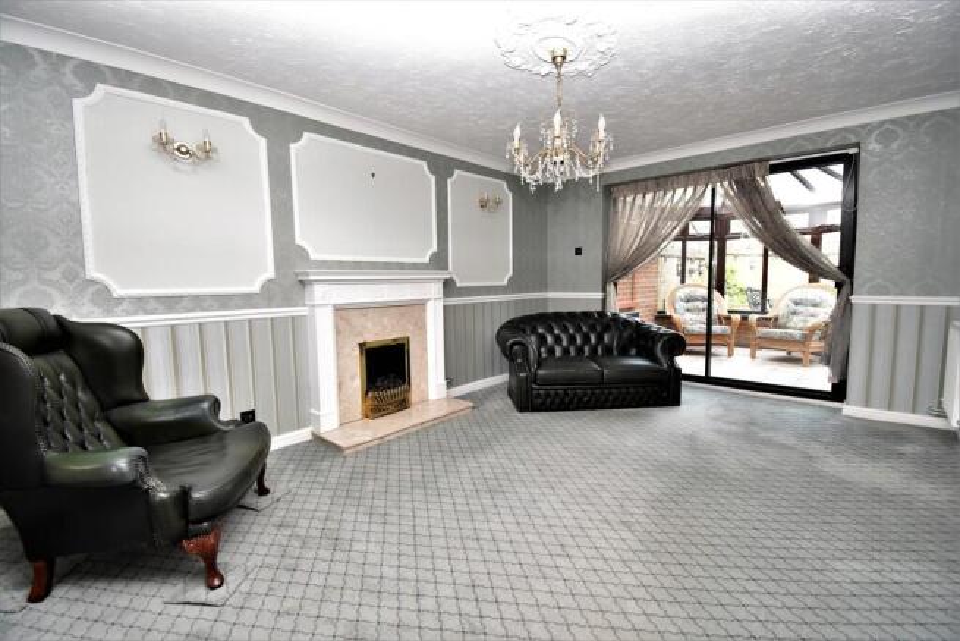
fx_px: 400
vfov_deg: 77.4
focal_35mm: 15
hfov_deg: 100.4
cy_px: 320
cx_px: 480
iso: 800
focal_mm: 10
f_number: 5
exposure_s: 1/100
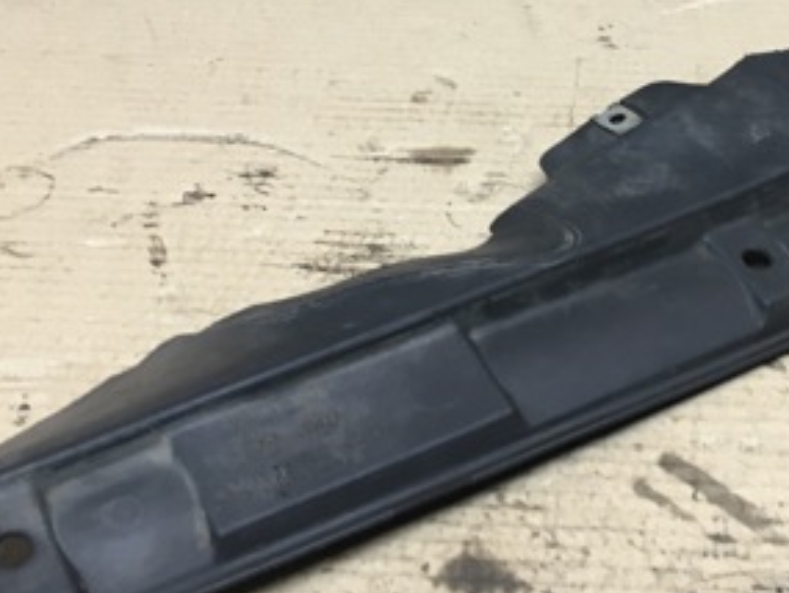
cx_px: 609
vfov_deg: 22.3
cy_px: 129
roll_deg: -0.7
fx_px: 1482
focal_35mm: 65
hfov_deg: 29.3
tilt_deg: -34.3
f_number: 2.2
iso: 64
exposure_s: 1/33
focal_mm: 4.15
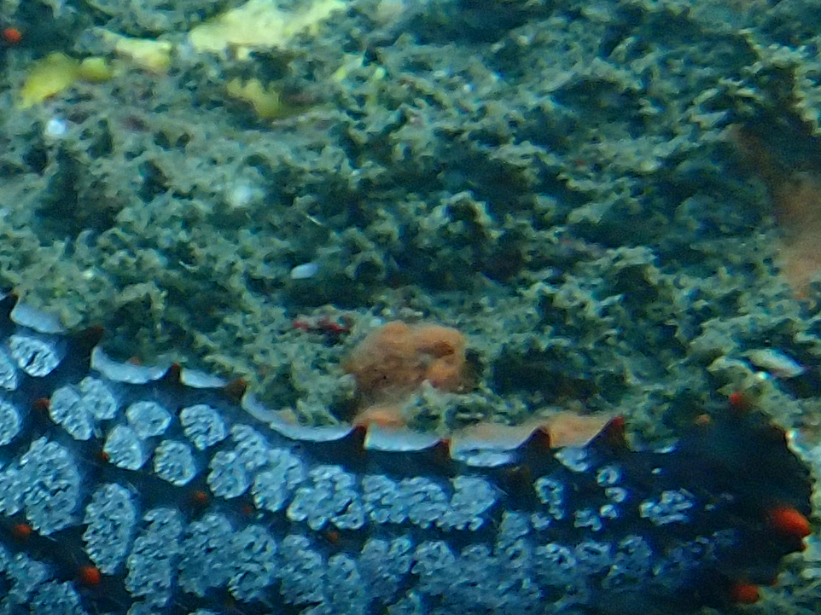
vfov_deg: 14.2
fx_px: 2466
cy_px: 480
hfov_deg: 16.0
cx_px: -668
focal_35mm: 104
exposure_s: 1/125
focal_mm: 4.5
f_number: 2.8
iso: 200
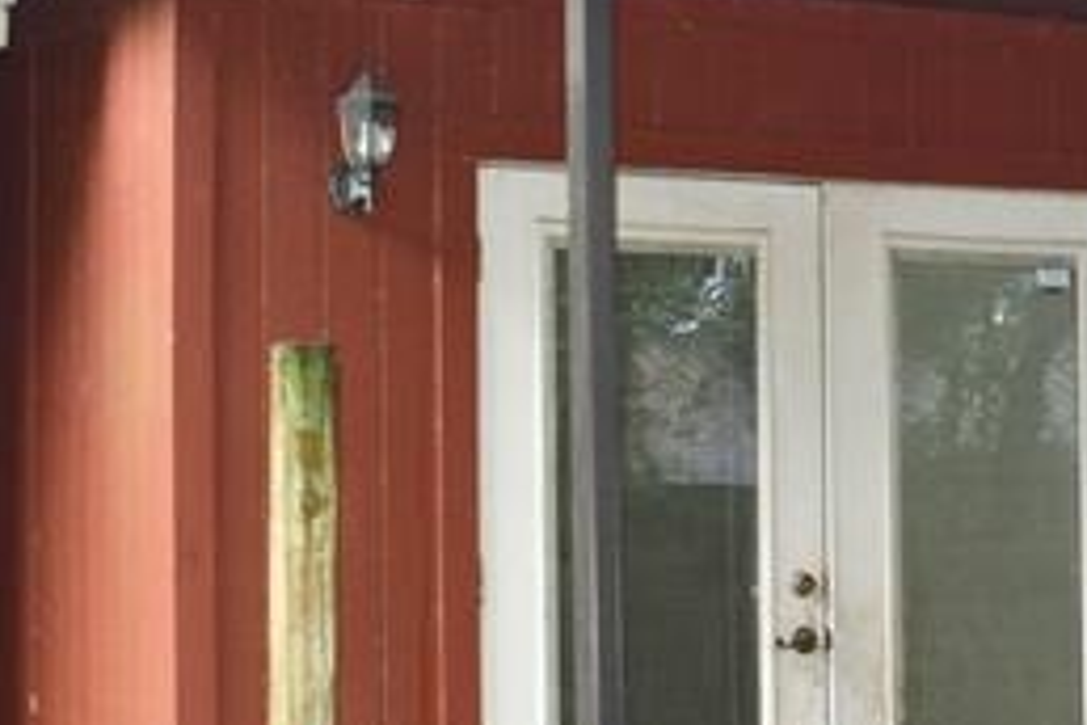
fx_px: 3231
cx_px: 1407
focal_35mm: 107
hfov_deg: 17.9
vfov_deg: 12.8
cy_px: 472
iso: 320
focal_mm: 18
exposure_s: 1/125
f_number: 5.6
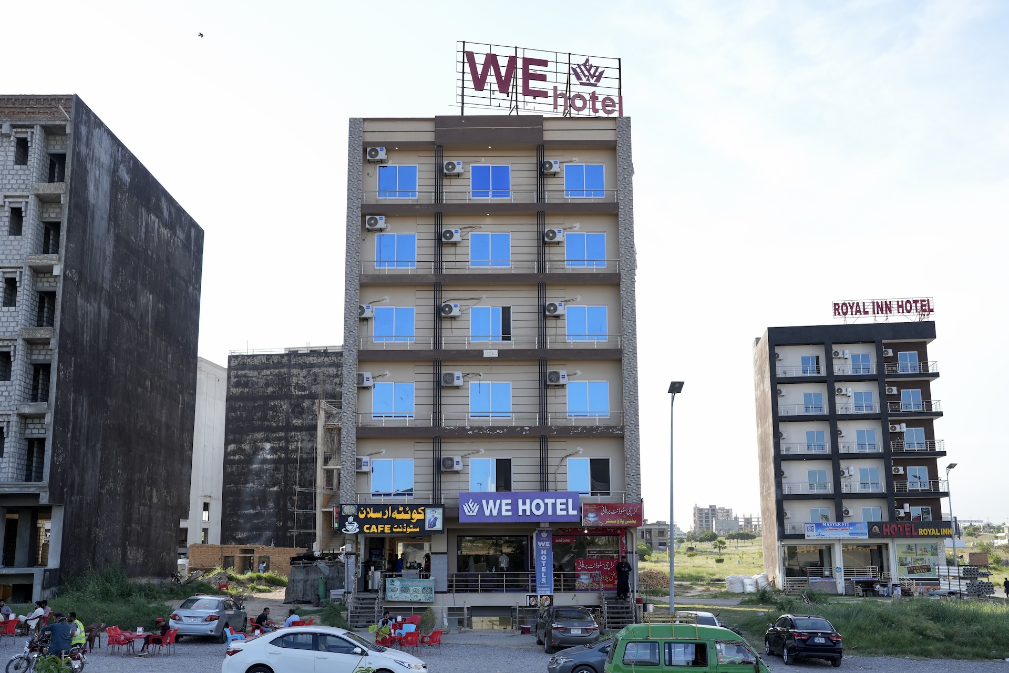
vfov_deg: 37.9
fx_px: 981
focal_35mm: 35
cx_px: 504
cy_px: 336
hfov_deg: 54.4
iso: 200
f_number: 4
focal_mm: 35
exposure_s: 1/640
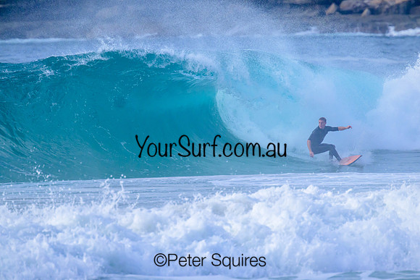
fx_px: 9335
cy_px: 140
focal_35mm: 800
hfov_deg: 2.6
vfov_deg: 1.7
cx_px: 210
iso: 2000
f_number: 11
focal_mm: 800
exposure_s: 1/2000
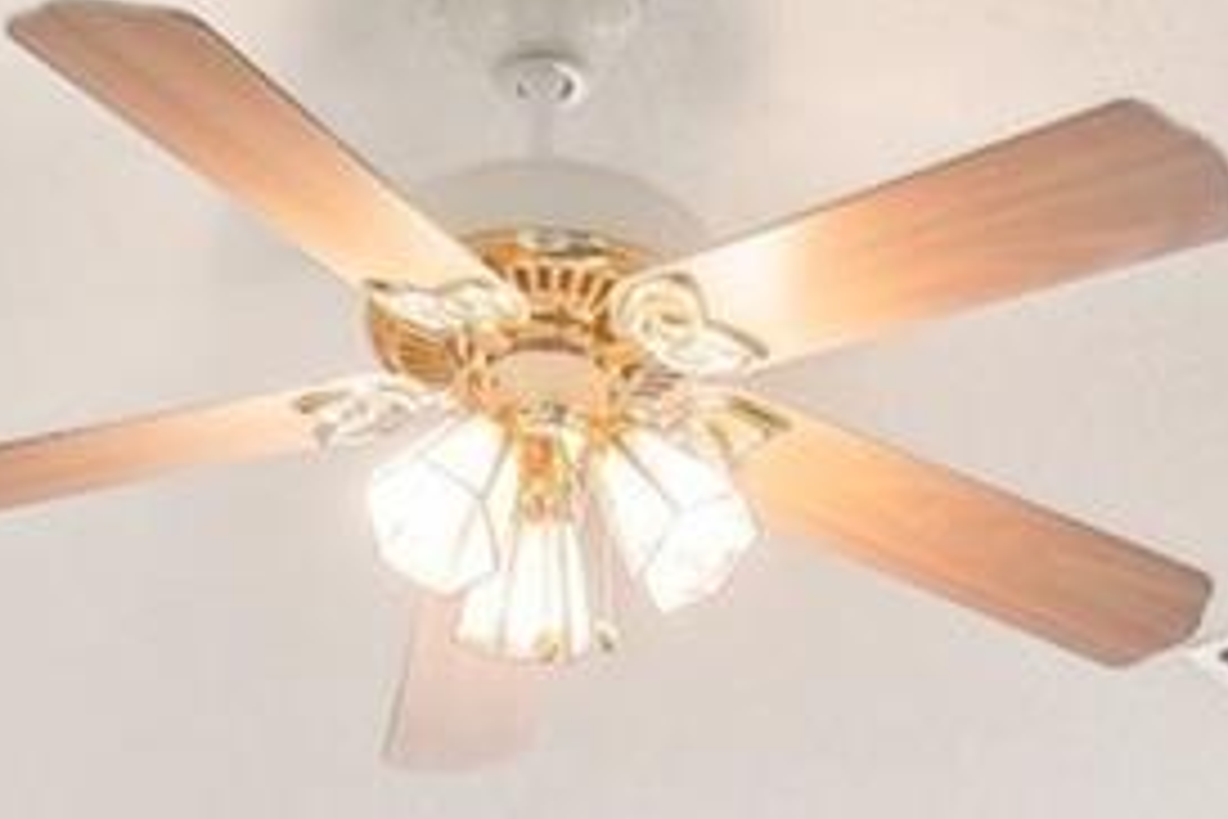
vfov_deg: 11.5
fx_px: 3002
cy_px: 2214
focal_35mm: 88
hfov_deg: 23.0
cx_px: 805
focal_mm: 10
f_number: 8
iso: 400
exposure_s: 1/20
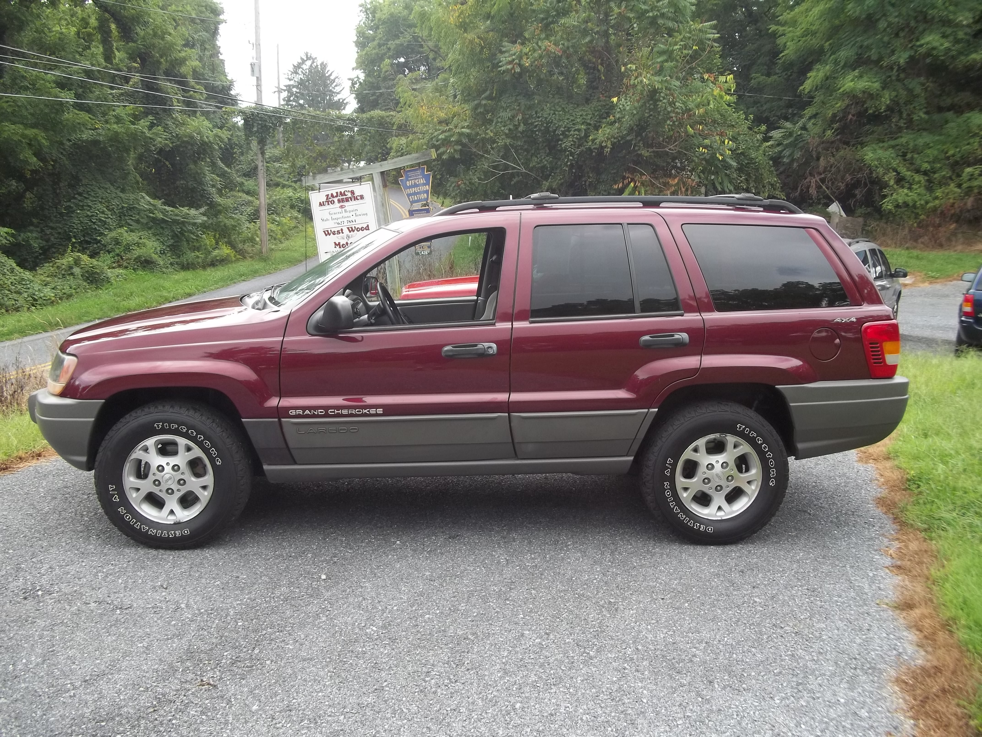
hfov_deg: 56.8
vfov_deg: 44.2
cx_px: 491
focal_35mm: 32
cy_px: 368
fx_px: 908
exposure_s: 1/250
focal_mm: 5.7
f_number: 2.9
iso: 64
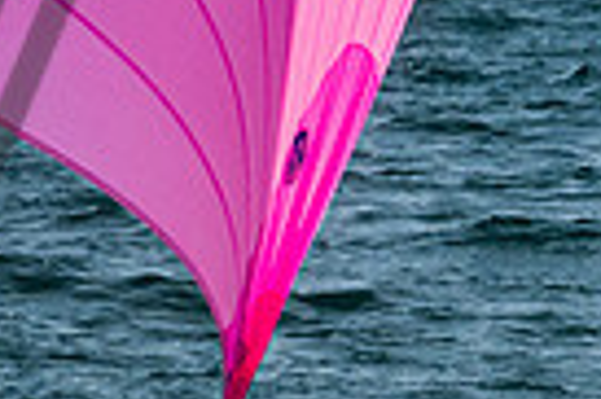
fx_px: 20943
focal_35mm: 1256
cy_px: -17
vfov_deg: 1.1
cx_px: -179
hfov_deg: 1.6
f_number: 10
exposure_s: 1/500
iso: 400
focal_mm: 165
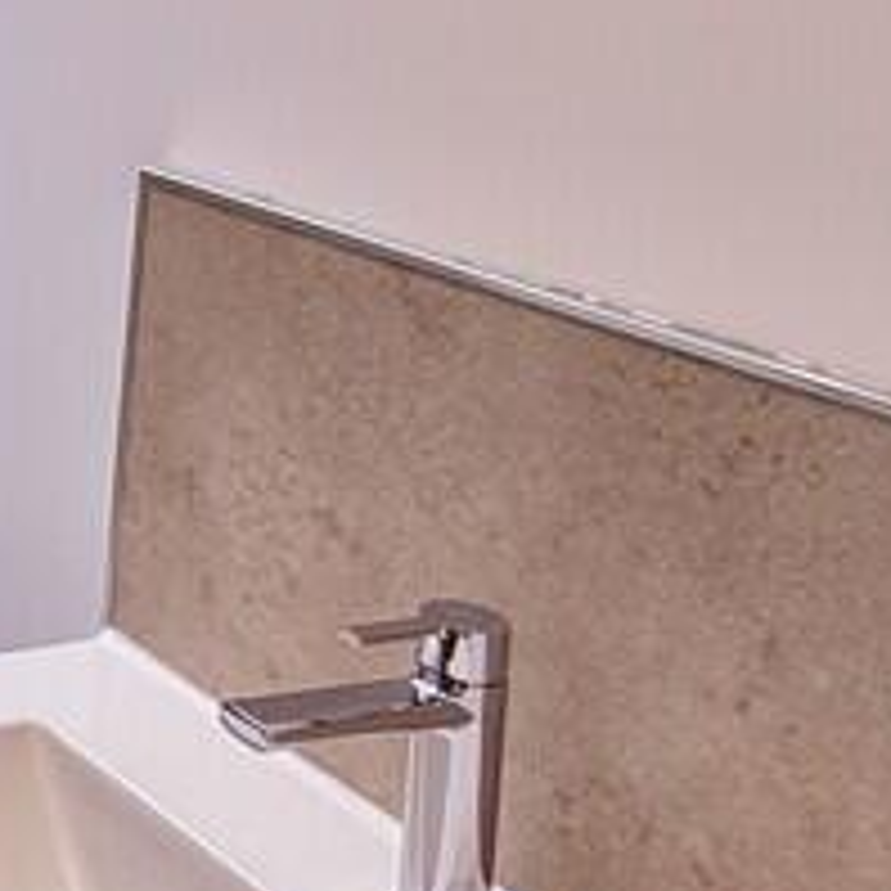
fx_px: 1864
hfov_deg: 20.5
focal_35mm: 64
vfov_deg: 25.3
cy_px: -50
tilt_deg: -5.4
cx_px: -634
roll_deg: -0.9
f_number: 2.2
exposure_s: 1/100
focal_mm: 2.22
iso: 100
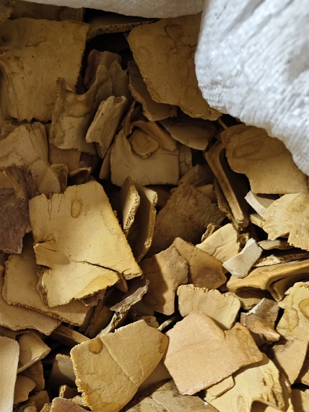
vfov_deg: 40.8
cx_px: 36
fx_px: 512
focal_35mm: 43
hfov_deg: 32.1
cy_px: 363
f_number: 1.88
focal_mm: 5.56
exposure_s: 1/50
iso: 864
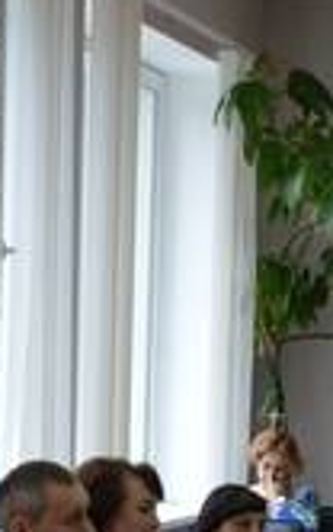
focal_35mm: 153
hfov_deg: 8.6
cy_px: 617
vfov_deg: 13.3
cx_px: 263
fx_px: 2218
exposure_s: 1/80
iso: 400
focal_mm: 26
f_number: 4.5
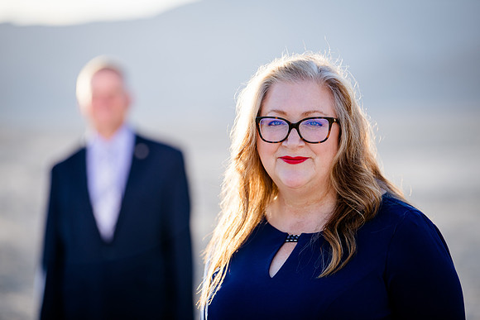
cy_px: 160
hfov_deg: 12.8
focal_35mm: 160
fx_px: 2134
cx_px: 240
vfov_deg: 8.6
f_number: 2.8
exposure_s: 1/1000
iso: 200
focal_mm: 160
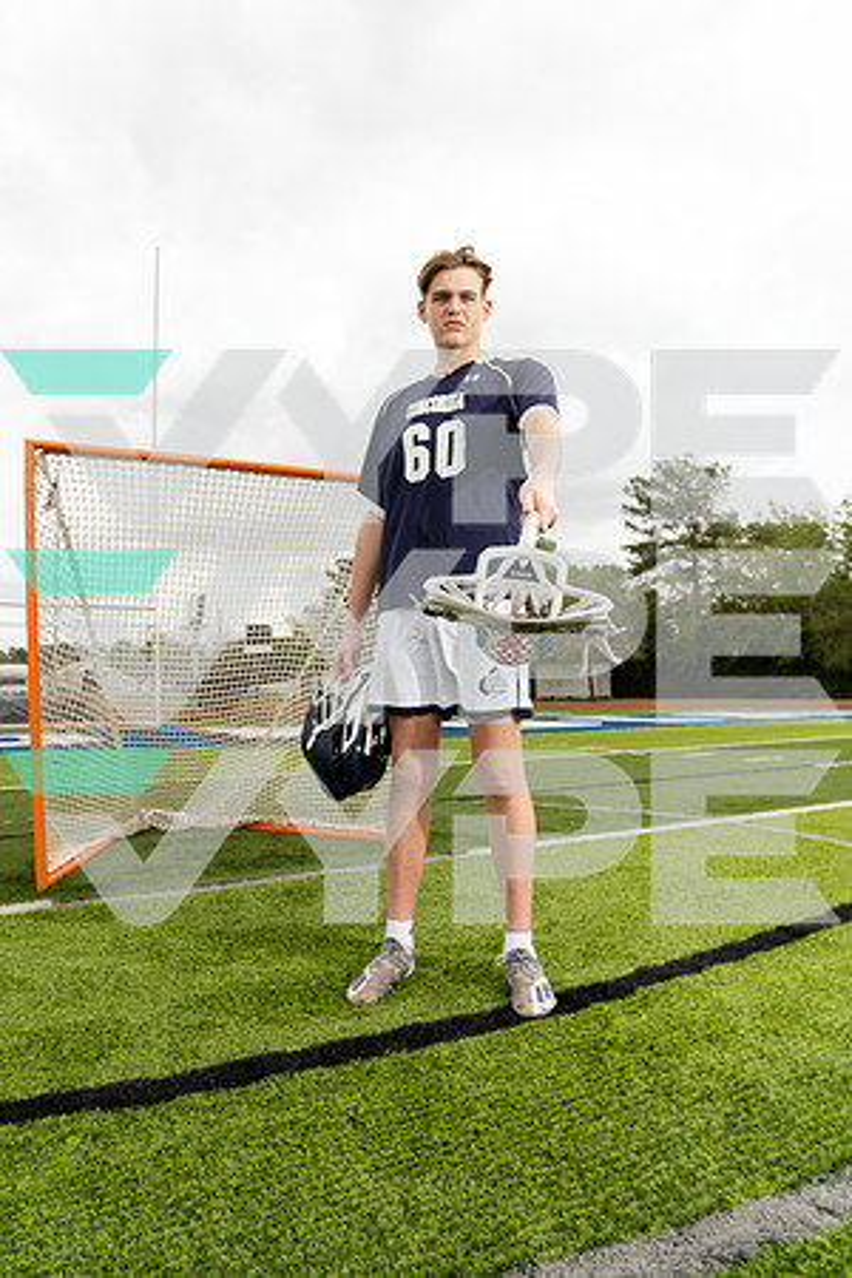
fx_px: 887
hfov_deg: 51.3
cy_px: 639
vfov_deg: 71.5
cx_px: 426
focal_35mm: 25
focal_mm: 25
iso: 250
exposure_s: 1/250
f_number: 7.1
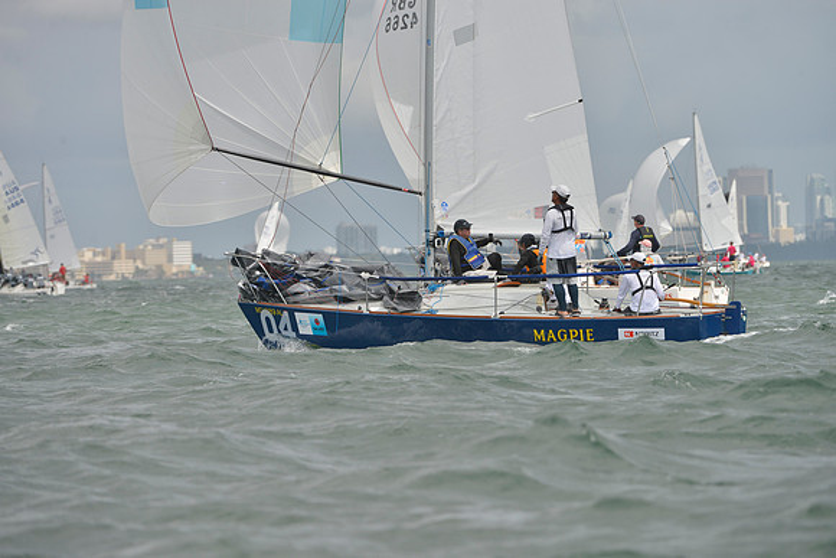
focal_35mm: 340
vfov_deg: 4.0
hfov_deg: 6.1
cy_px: 279
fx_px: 7897
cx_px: 418
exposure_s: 1/1250
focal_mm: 340
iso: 280
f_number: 8
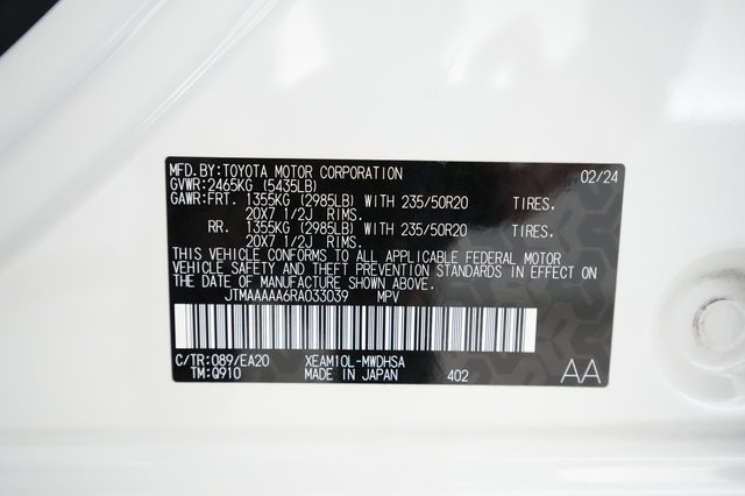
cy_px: 248
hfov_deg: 65.5
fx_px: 579
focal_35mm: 28
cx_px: 372
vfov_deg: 46.4
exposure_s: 1/100
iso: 12800
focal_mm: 28
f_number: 5
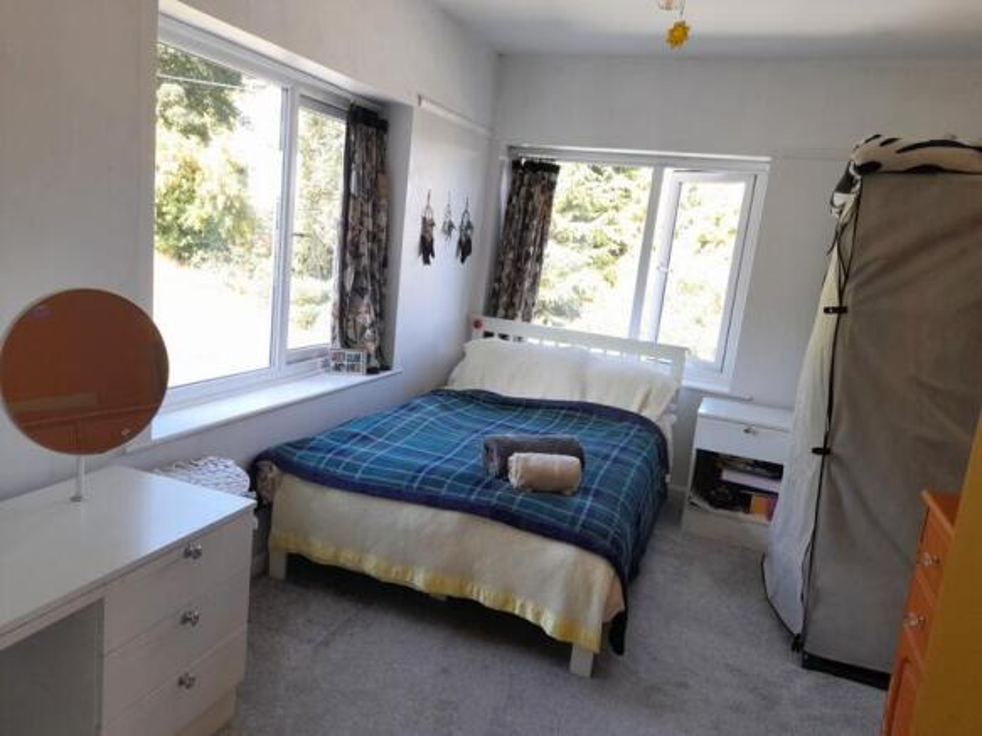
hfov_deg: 69.4
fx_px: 709
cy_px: 368
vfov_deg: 54.9
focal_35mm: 25
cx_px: 491
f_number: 2
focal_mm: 4.6
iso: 32
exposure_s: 1/50
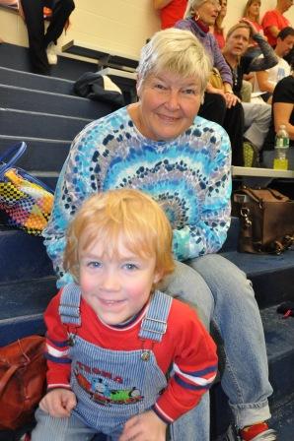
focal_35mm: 33
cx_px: 147
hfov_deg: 39.9
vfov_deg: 57.3
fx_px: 405
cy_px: 220
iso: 800
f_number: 3.8
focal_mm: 22
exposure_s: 1/60
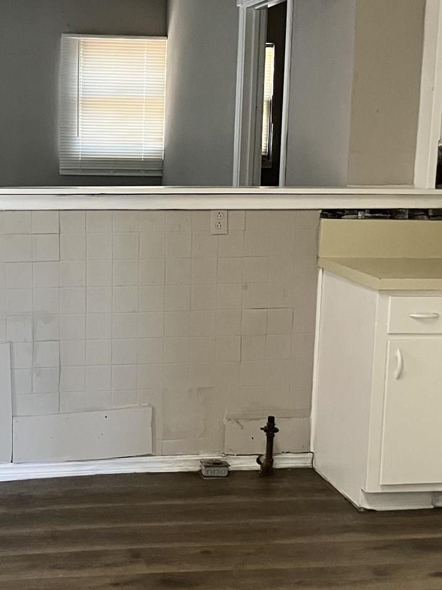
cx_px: 79
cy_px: 346
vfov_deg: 28.1
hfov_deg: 21.0
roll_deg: -0.6
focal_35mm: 69
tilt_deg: -10.7
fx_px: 1175
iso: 320
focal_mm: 3.99
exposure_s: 1/60
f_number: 1.8
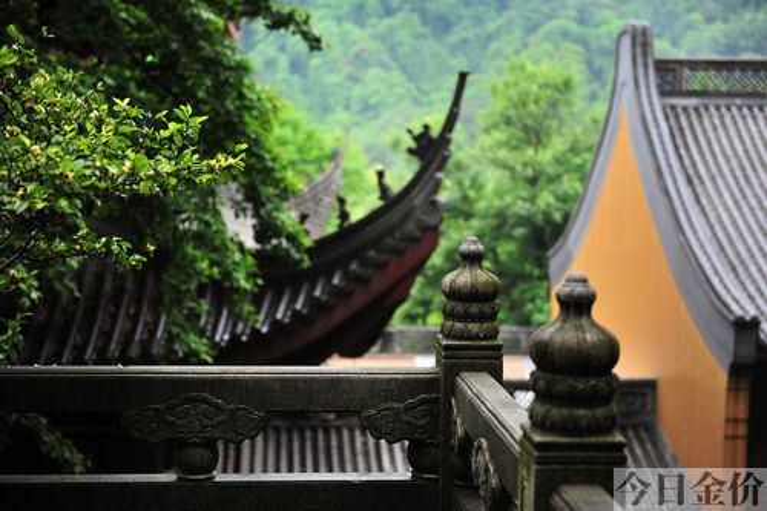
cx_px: 384
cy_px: 256
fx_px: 1406
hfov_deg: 30.5
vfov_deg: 20.6
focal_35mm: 66
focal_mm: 66
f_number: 2.8
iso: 1600
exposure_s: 1/1000
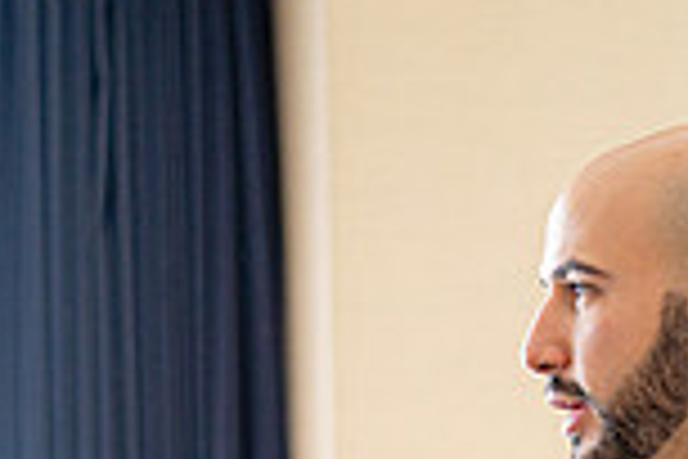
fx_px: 3631
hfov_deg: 10.8
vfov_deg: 7.0
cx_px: 522
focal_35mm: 190
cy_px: 844
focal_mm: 50
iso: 800
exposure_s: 1/500
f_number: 1.4
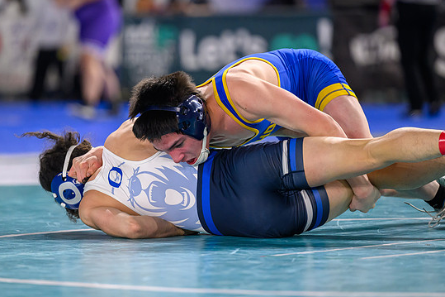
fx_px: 2854
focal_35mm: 231
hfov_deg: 8.9
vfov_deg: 5.9
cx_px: 205
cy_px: 129
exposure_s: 1/800
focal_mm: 175
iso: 2500
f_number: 2.8
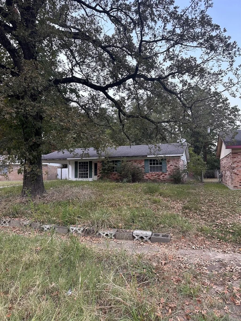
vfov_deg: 71.6
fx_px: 223
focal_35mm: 24
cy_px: 160
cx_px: 120
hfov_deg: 56.8
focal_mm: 6.86
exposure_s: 1/75
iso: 250
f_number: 1.78
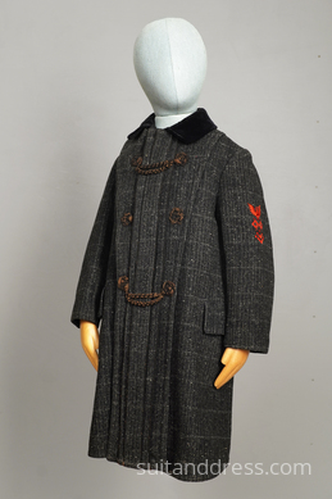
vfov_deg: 41.1
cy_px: 250
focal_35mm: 48
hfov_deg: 28.1
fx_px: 665
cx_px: 166
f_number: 7.1
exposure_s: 1/30
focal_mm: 32
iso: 400
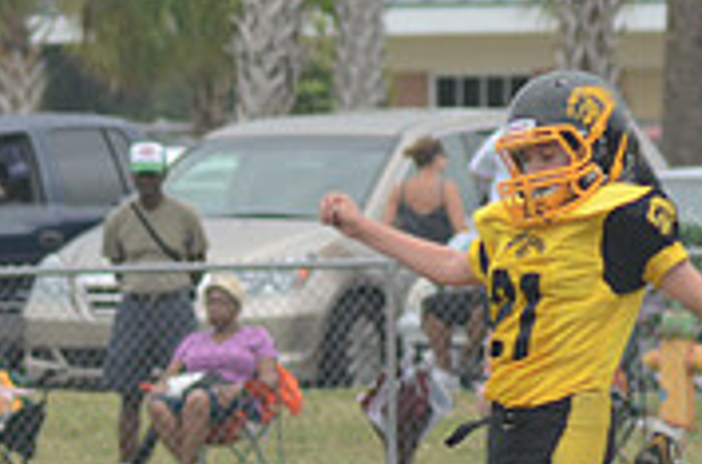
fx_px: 19117
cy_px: 416
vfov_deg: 1.4
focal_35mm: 983
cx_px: 167
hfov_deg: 2.1
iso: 400
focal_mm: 200
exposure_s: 1/800
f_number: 6.3
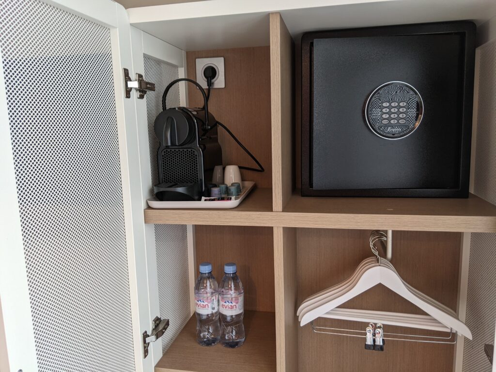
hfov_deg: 65.3
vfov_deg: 51.4
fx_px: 387
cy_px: 186
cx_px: 248
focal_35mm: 27
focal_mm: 4.44
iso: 68
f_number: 1.8
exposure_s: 1/49.9
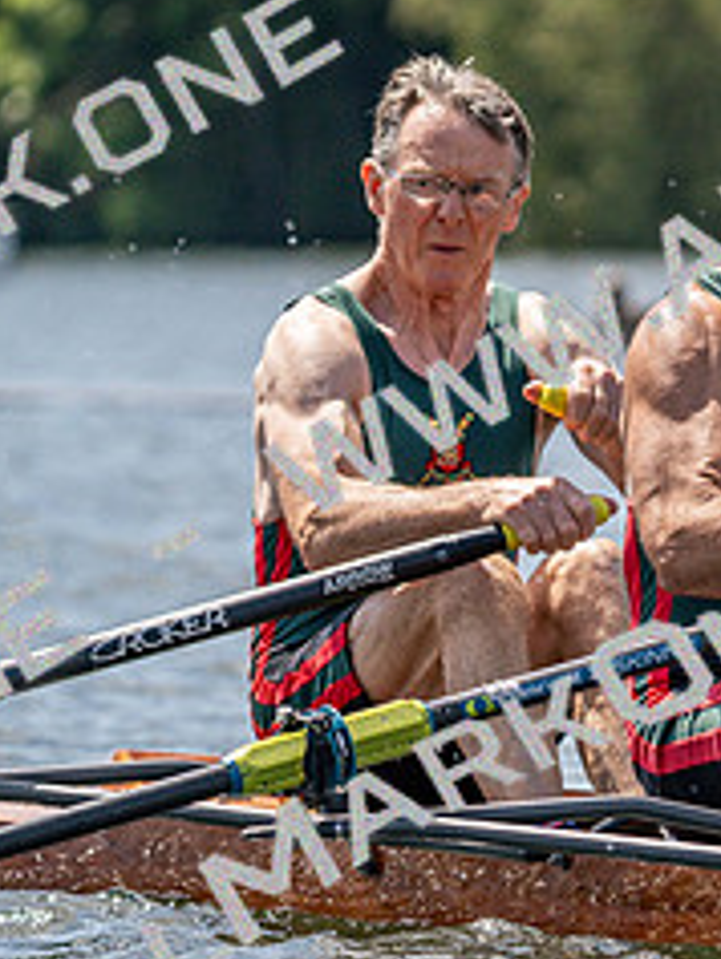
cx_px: 766
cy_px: 524
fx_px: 19228
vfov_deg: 2.9
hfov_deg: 2.1
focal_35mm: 693
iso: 320
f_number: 5.6
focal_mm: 295
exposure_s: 1/2000
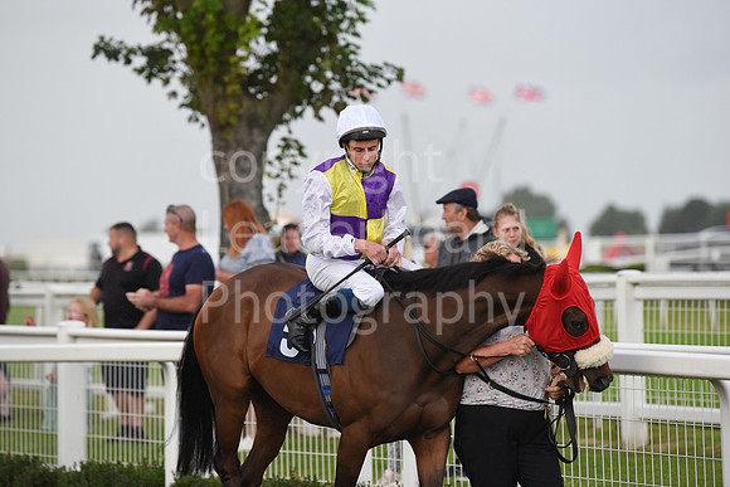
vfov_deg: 6.9
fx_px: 4056
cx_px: 365
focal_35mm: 200
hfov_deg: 10.3
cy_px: 244
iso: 1250
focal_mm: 200
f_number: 4
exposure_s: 1/1600
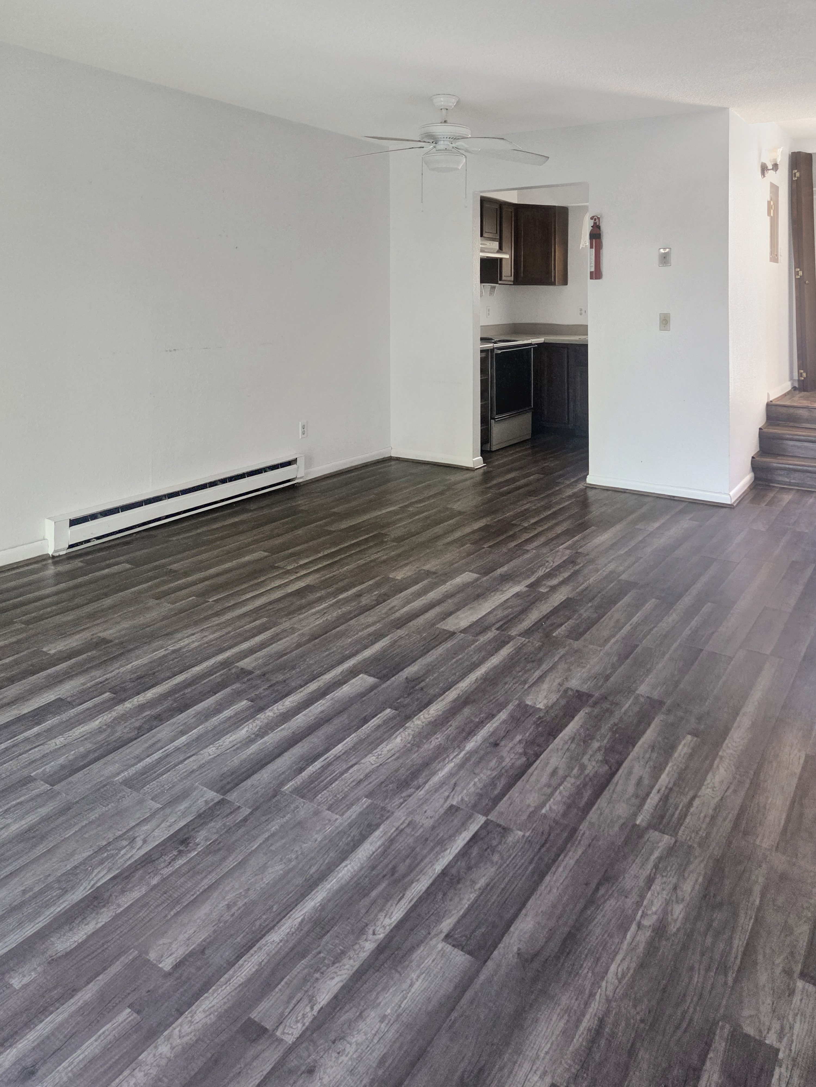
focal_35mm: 23
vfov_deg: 73.9
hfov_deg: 58.9
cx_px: 408
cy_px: 544
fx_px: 723
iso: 320
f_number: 1.8
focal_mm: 5.4
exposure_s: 1/120
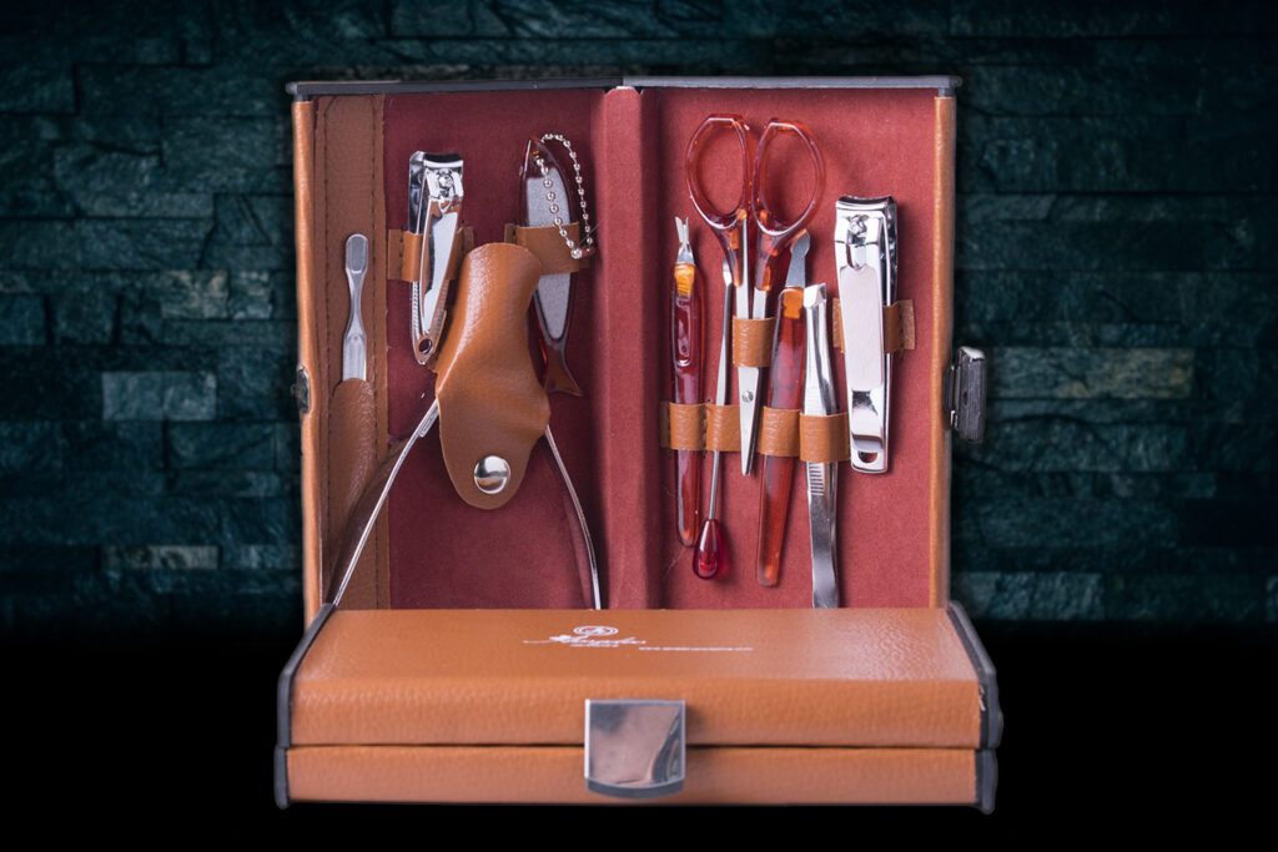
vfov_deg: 33.4
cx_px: 639
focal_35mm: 40
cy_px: 426
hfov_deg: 48.5
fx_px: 1420
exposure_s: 1/160
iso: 200
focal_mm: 40
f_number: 16
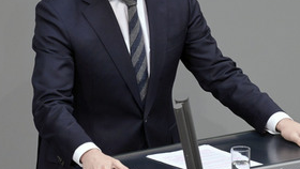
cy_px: 43
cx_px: 158
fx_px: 4824
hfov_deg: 3.6
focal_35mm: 606
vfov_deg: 2.0
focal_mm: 360
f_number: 5.6
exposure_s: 1/320
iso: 8000
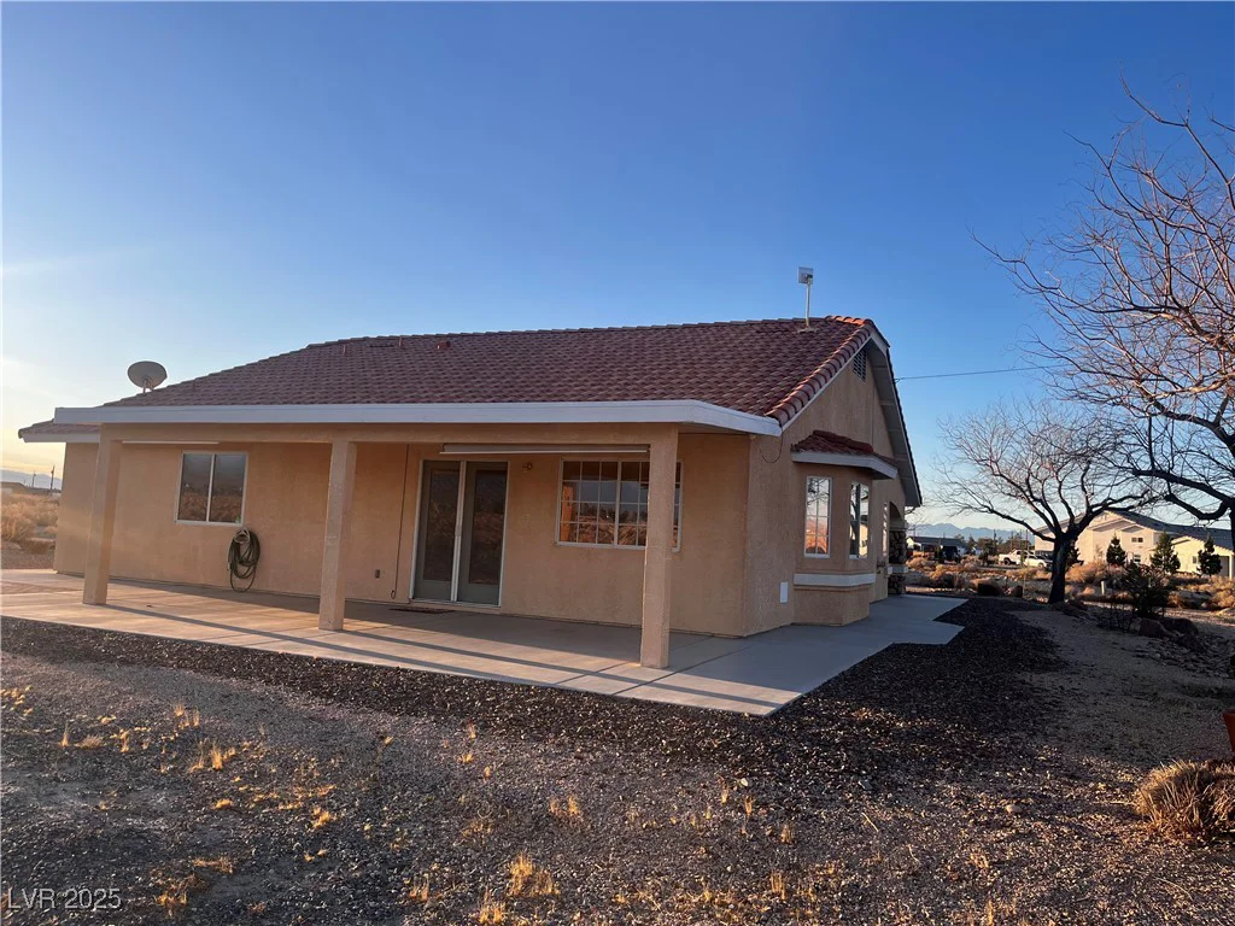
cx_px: 618
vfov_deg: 53.1
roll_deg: -2.6
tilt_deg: +6.0
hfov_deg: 67.3
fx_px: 928
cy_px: 463
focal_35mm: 26
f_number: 1.6
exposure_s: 1/1517
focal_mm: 5.1
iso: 50
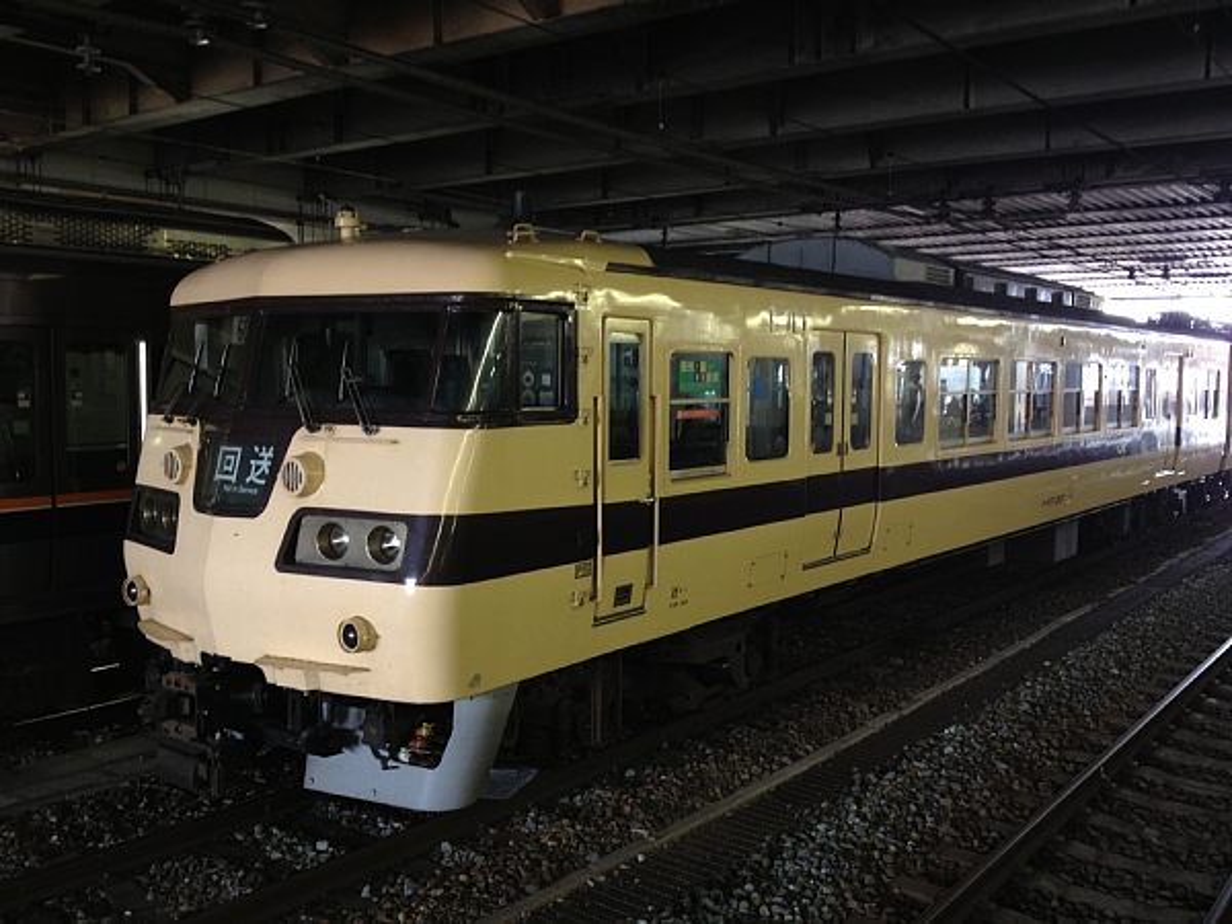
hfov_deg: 52.6
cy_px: 462
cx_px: 616
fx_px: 1246
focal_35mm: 35
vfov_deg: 40.7
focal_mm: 4.28
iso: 80
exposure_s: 1/20
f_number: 2.4
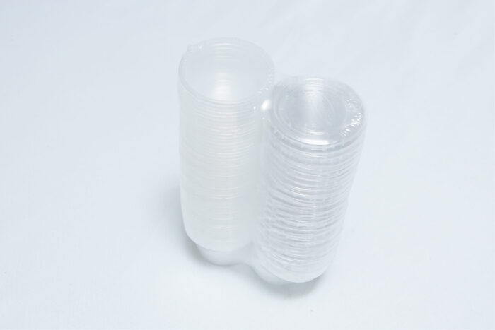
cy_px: 165
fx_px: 715
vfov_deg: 26.0
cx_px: 248
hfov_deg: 38.2
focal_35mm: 52
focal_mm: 35
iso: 2500
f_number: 9
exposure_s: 1/160
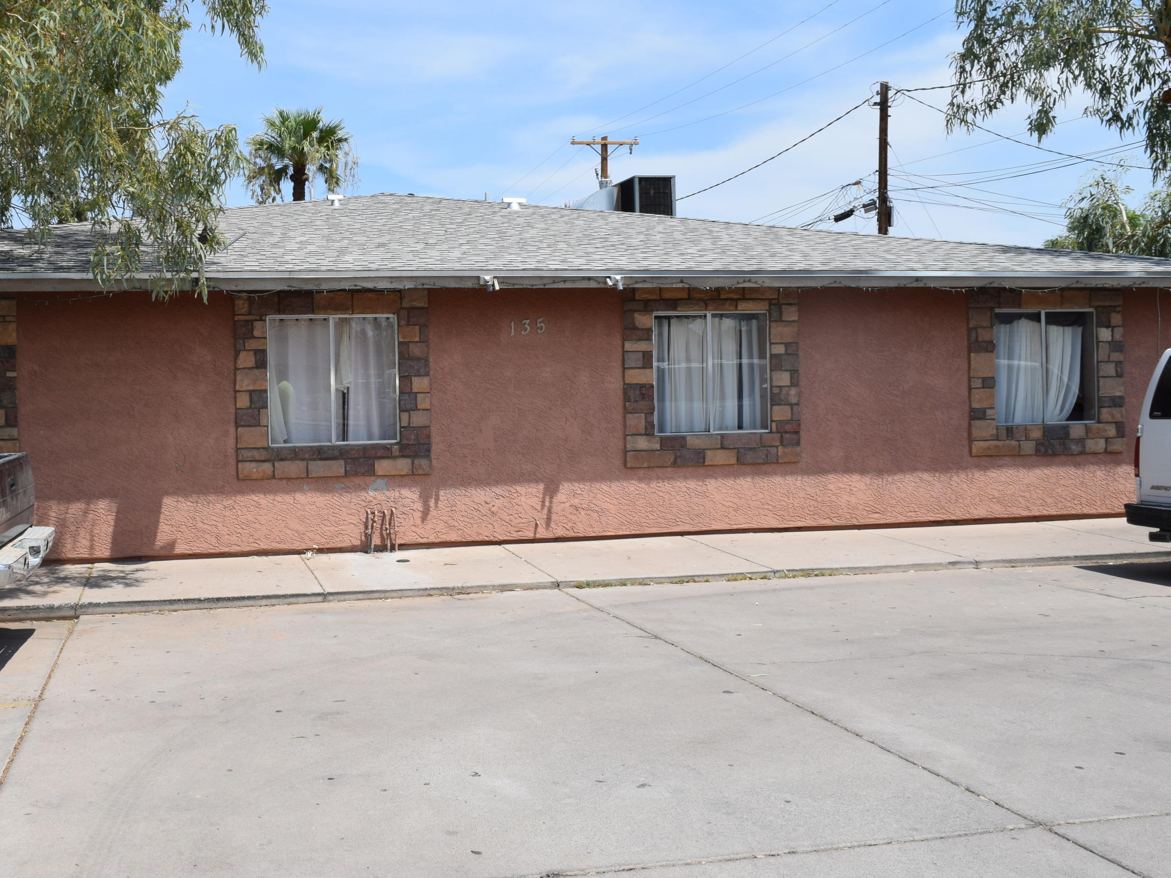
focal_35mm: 35
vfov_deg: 40.6
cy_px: 386
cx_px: 404
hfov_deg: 51.8
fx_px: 1184
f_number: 10
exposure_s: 1/400
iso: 200
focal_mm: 18
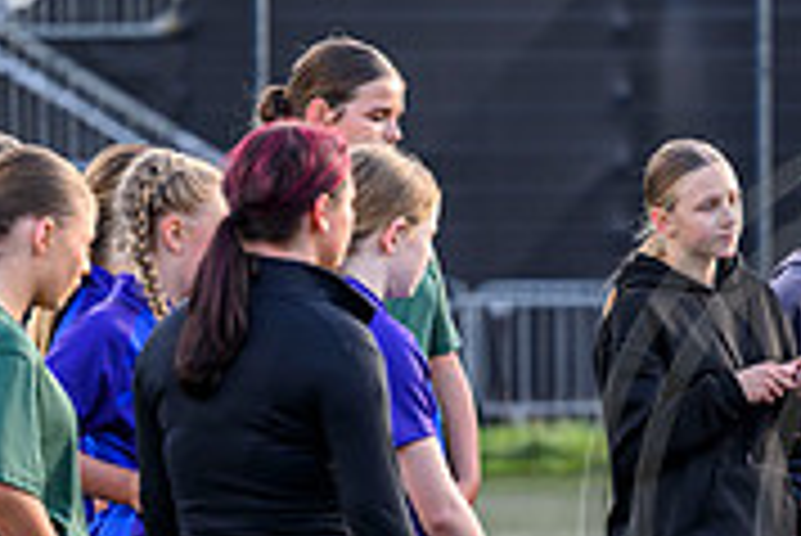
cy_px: 543
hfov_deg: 4.5
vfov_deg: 3.0
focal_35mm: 457
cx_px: 1044
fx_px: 10176
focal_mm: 140
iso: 500
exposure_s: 1/640
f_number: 3.5
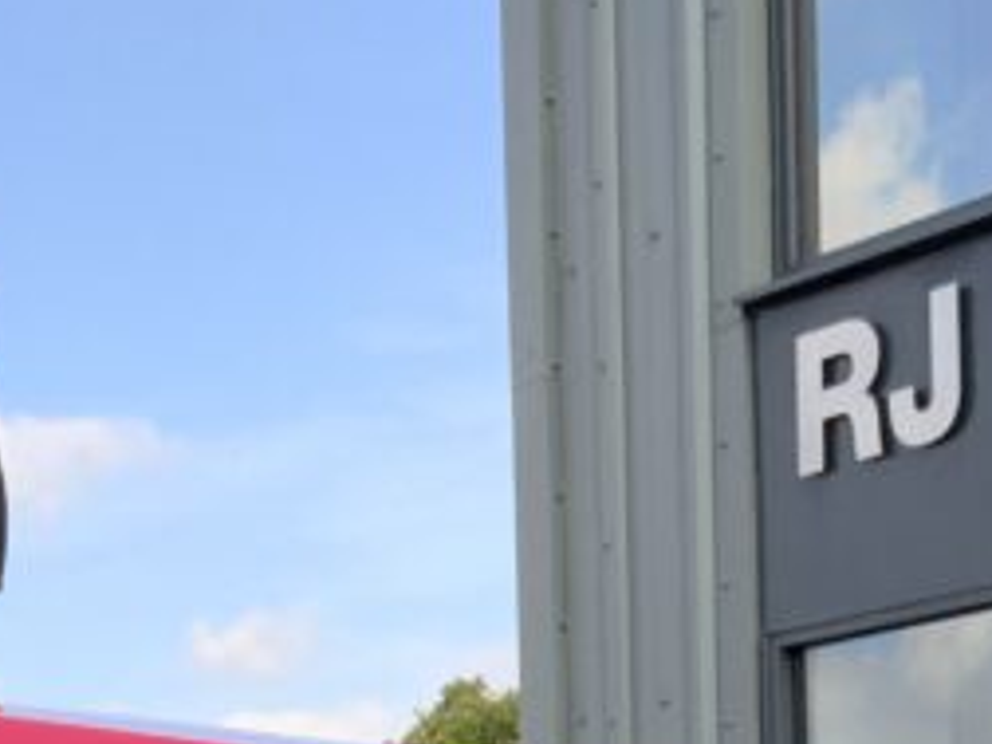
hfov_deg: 16.7
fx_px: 3382
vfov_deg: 11.5
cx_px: 445
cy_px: 1425
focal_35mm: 118
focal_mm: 3
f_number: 1.8
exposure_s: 1/422
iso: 16
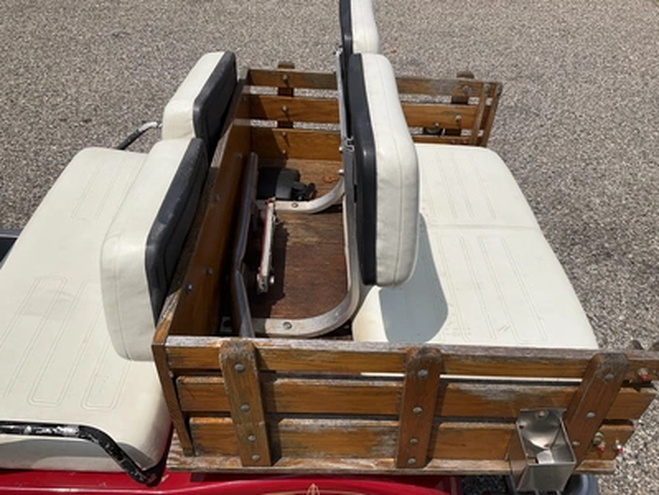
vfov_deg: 48.2
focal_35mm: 29
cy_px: 248
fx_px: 552
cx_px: 330
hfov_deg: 61.7
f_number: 1.8
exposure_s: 1/5814
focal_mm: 3
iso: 25
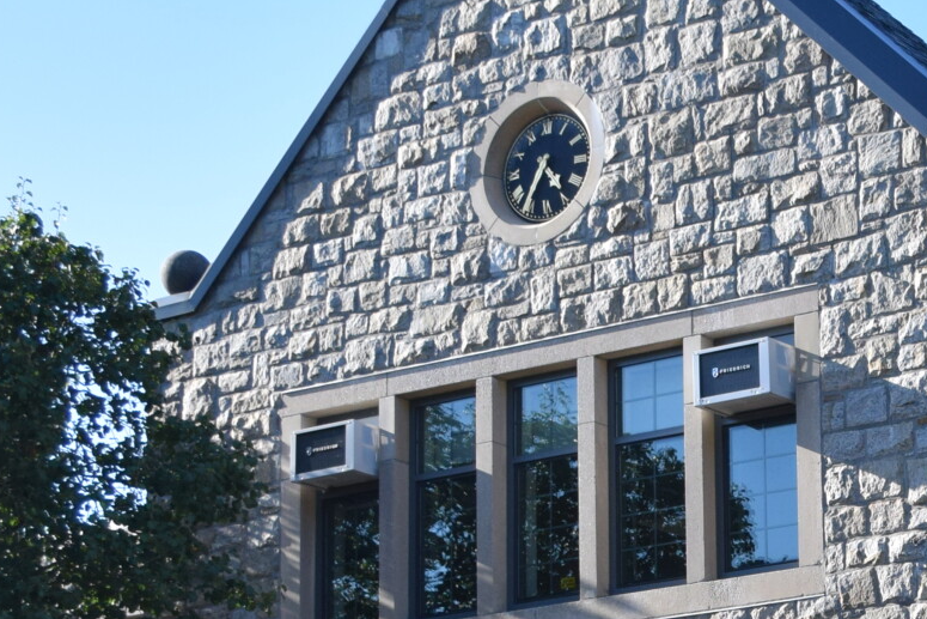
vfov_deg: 12.3
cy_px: 705
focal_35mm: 109
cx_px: 1018
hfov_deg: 18.1
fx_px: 2807
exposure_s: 1/1250
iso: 400
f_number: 4.5
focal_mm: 22
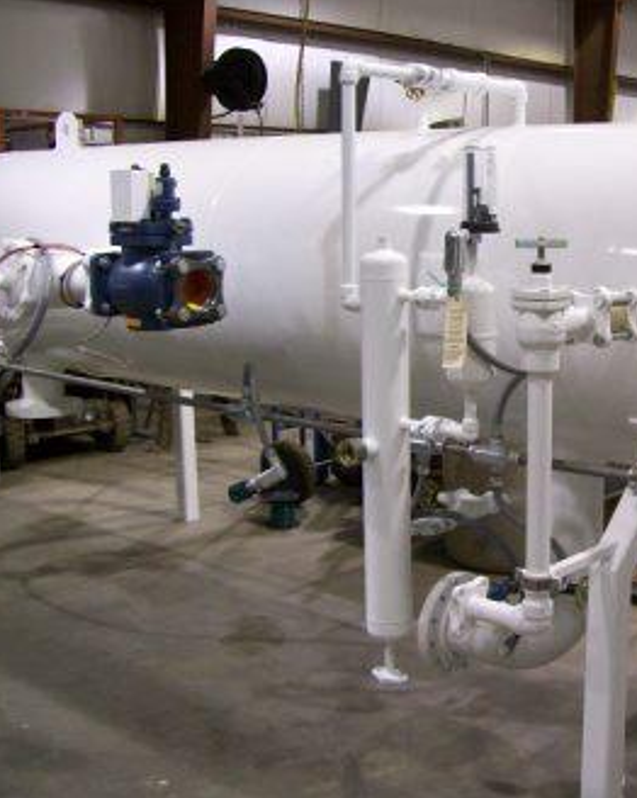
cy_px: 399
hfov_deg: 30.9
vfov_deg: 38.8
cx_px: 477
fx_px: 1132
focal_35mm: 48
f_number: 2.7
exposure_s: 1/20.1
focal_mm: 6
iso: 160
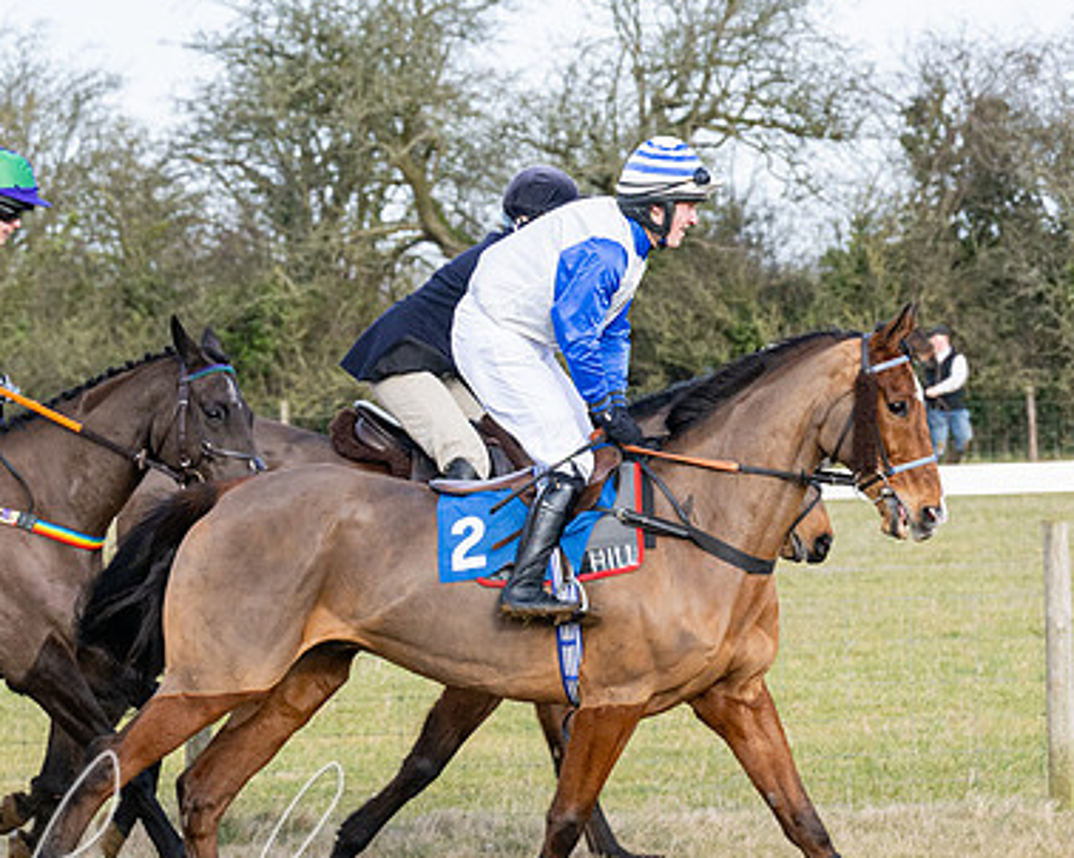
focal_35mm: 249
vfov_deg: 6.2
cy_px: 646
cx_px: 641
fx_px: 7911
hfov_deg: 7.8
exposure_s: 1/1000
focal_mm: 84
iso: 400
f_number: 5
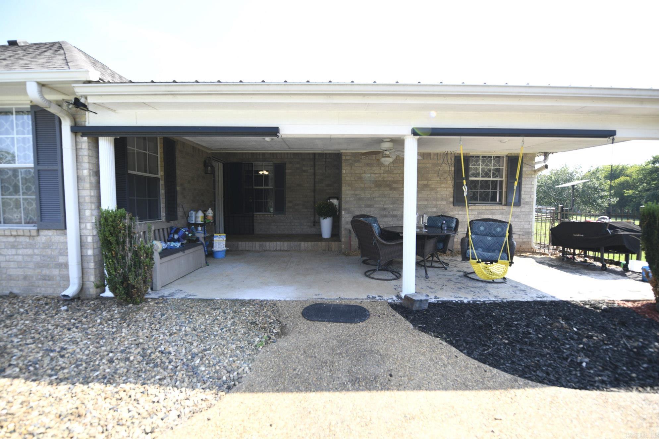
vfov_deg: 81.2
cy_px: 220
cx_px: 330
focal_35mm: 14
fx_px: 256
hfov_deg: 104.3
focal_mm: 14
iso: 64
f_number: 3.5
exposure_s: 1/125
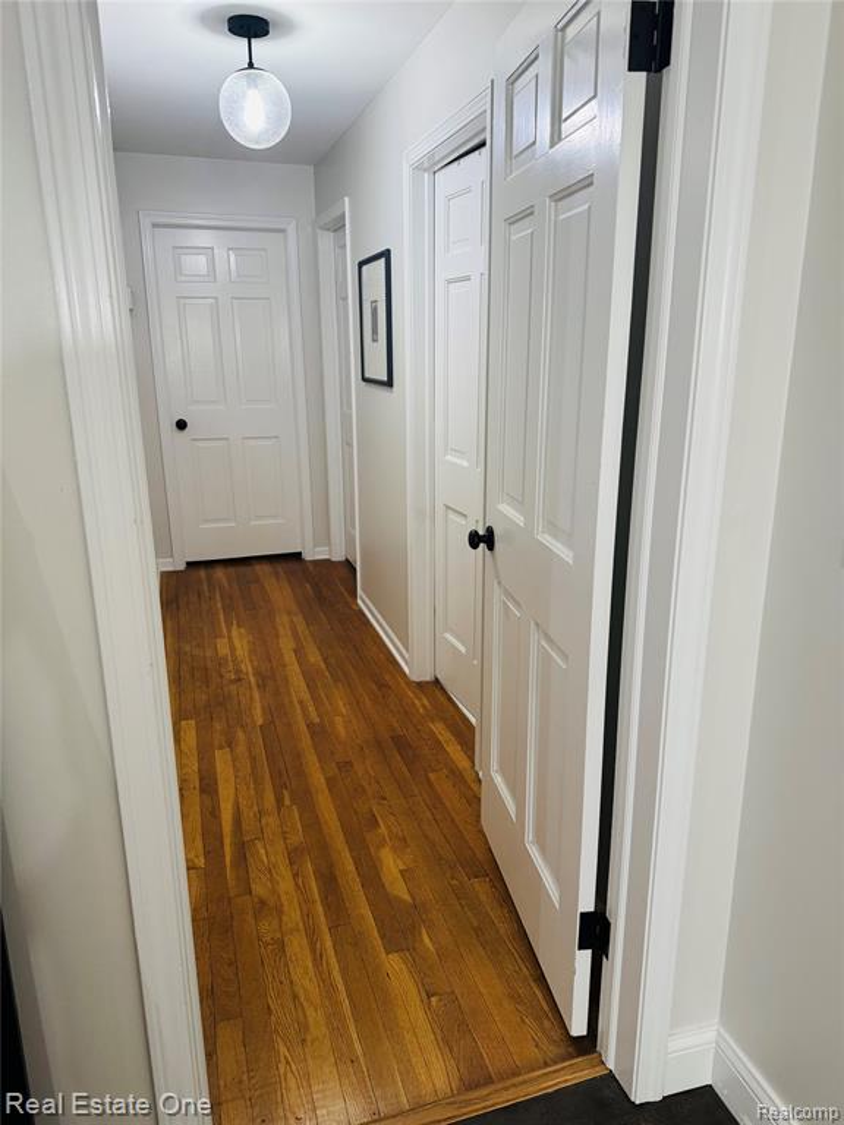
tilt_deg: -17.0
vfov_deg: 71.6
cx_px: 422
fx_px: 780
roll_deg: +0.3
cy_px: 562
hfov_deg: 56.8
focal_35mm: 24
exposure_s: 1/60
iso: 250
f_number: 1.78
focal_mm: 6.76
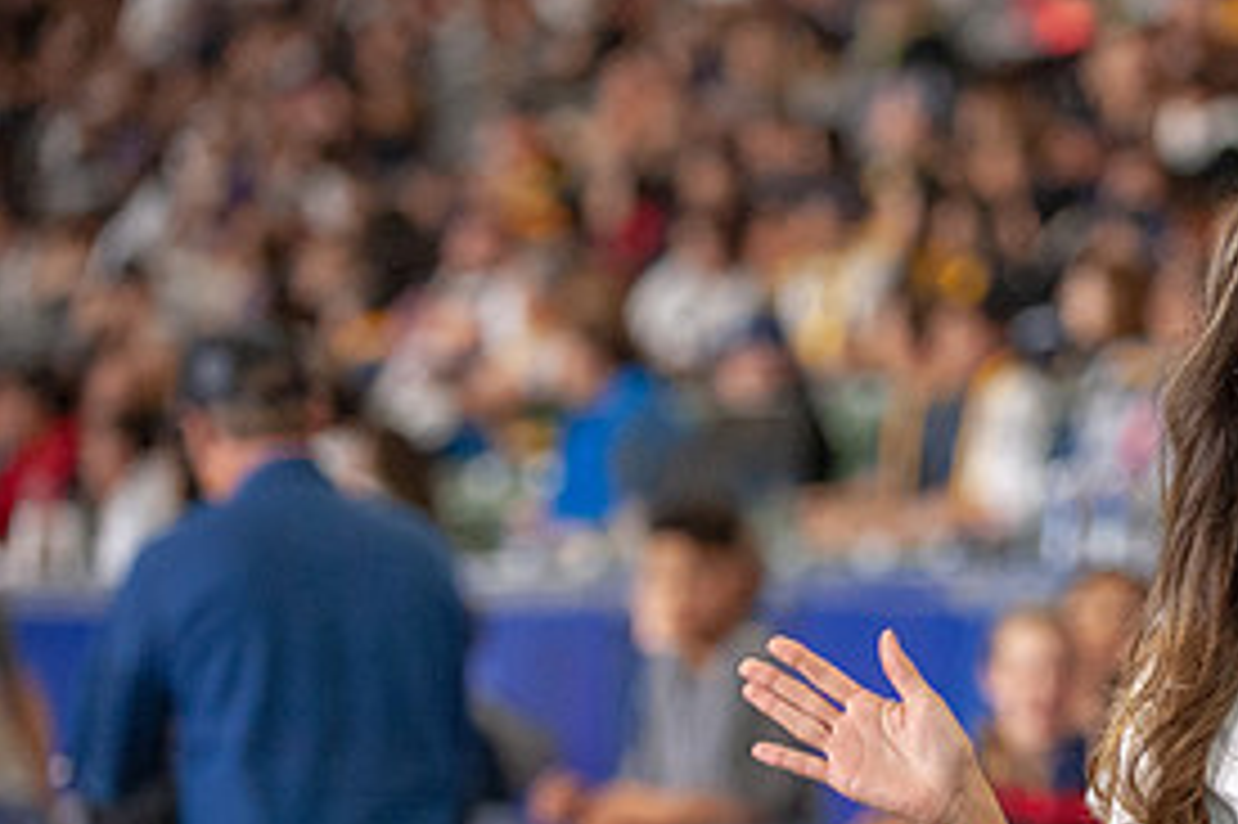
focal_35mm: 253
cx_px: 1193
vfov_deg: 5.4
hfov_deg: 8.1
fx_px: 8695
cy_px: 684
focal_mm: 120
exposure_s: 1/800
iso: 3200
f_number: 2.8
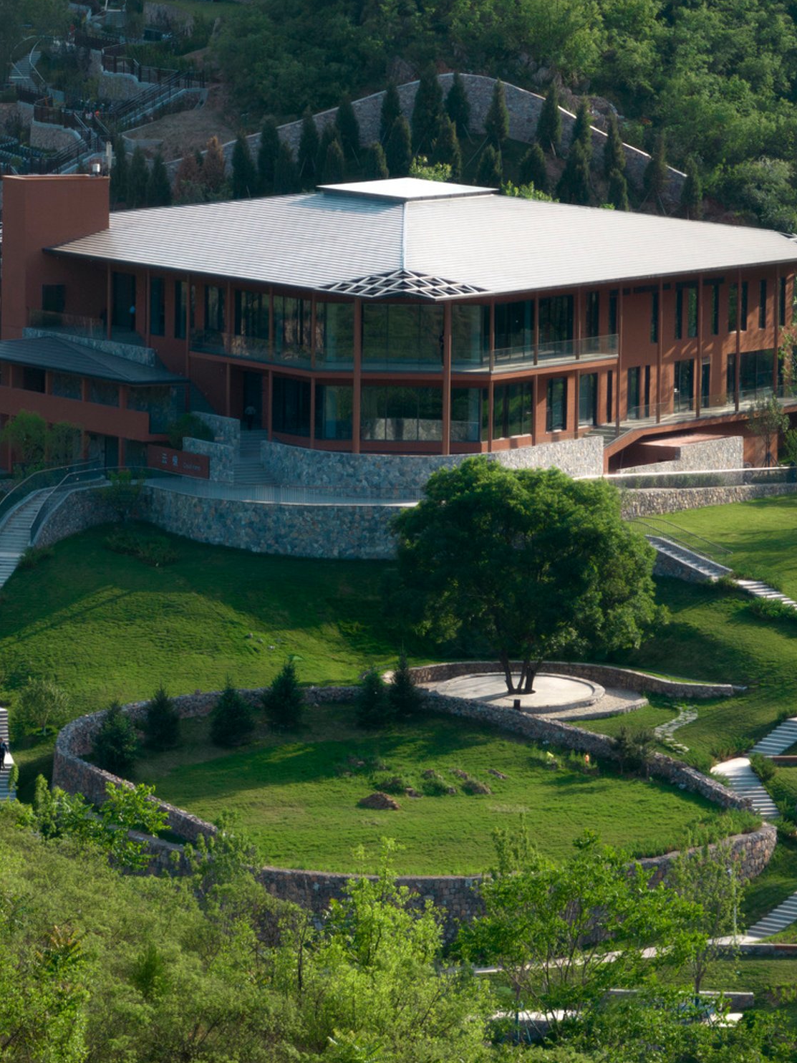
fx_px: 6662
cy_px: 527
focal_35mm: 217
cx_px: 406
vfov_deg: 9.1
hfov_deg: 6.8
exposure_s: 1/200
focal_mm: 29.85
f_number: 4.4
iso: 100
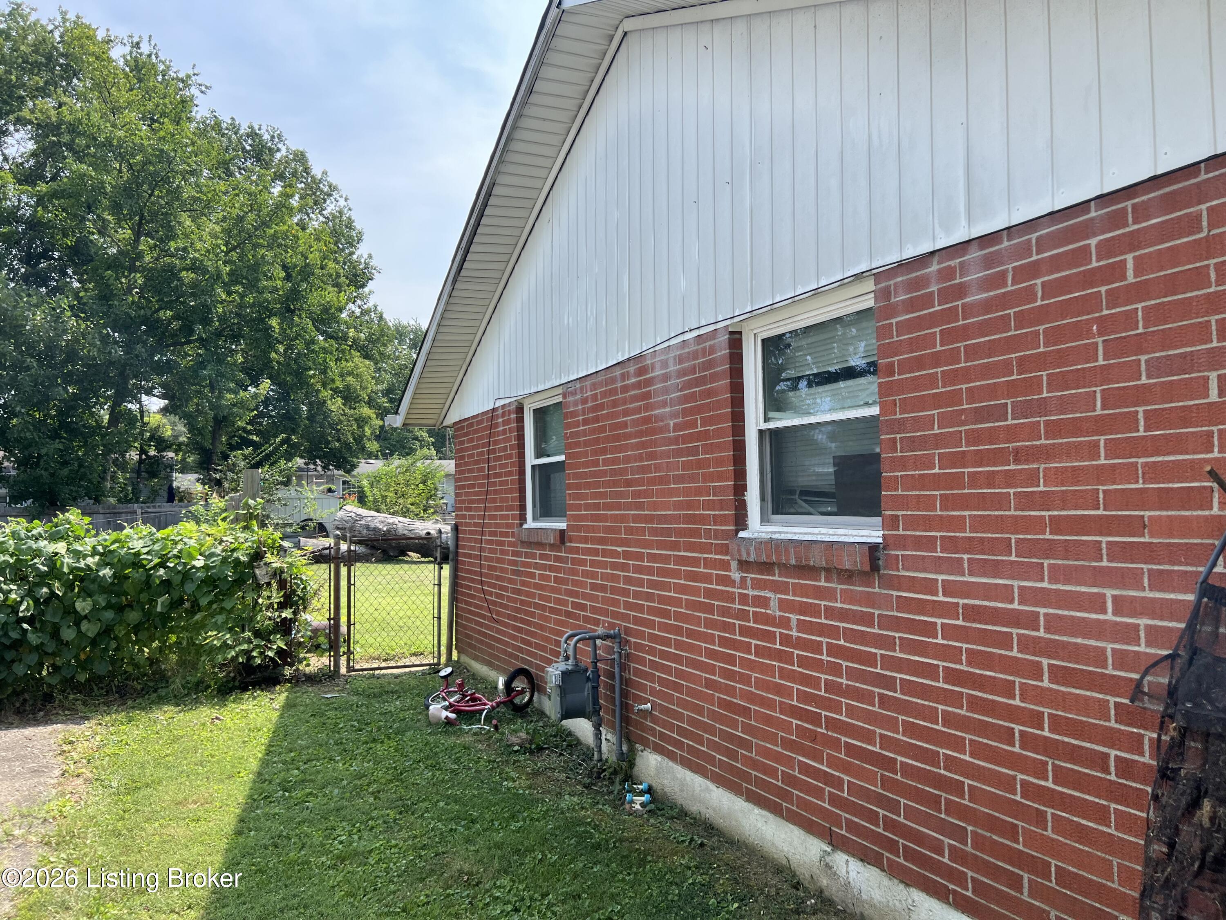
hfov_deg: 67.3
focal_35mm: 26
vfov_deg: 53.1
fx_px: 921
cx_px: 613
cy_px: 460
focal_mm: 5.7
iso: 50
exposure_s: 1/1431
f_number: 1.5
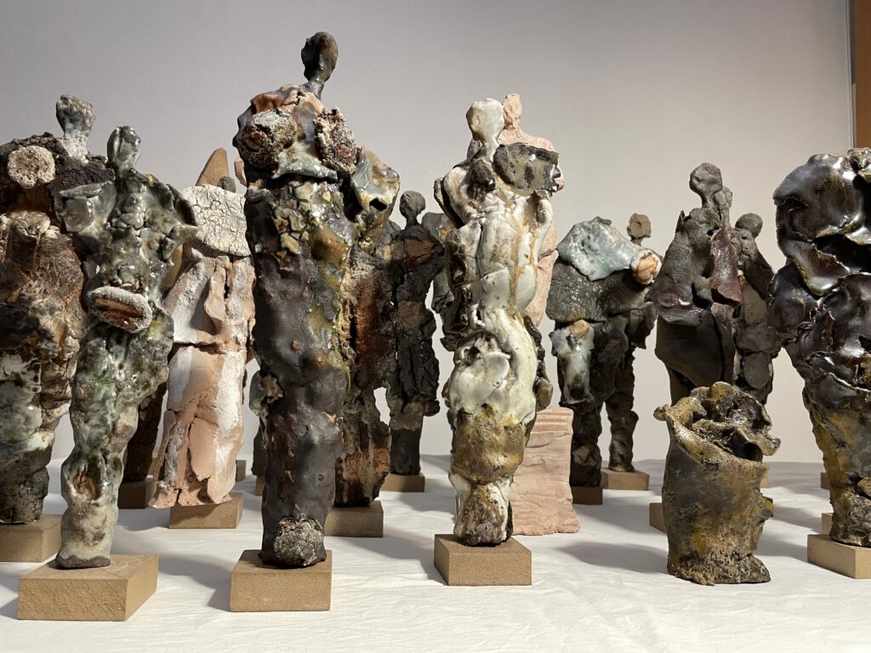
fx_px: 654
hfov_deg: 67.3
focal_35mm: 26
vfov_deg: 53.1
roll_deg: -1.1
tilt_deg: +4.9
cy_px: 326
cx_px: 436
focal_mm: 4.2
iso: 80
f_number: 1.6
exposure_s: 1/50
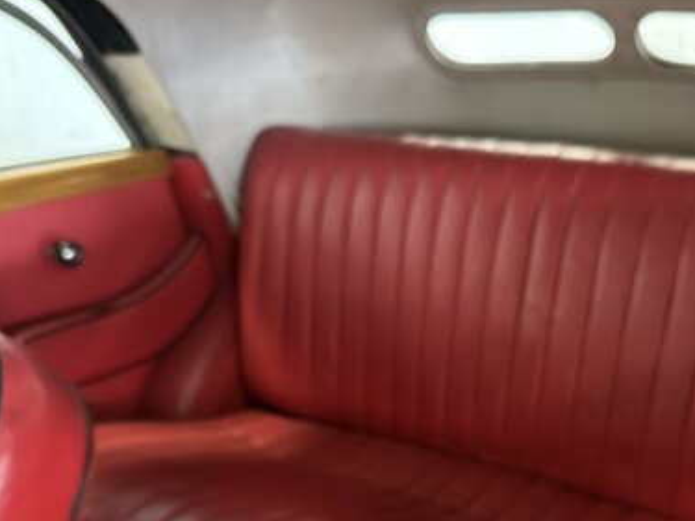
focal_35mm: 41
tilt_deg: -27.1
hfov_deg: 45.0
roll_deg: +1.6
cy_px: 419
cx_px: 471
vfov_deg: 34.0
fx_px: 823
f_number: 1.78
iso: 1000
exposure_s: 1/33
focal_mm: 6.86
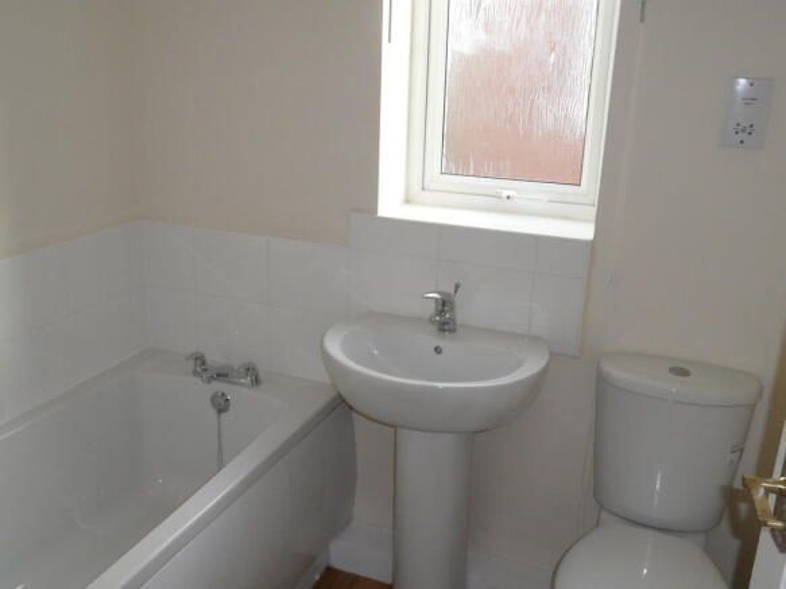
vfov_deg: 44.1
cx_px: 393
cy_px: 294
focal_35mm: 32
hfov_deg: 56.8
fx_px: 726
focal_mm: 5.3
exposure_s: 1/45
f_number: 3.4
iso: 100
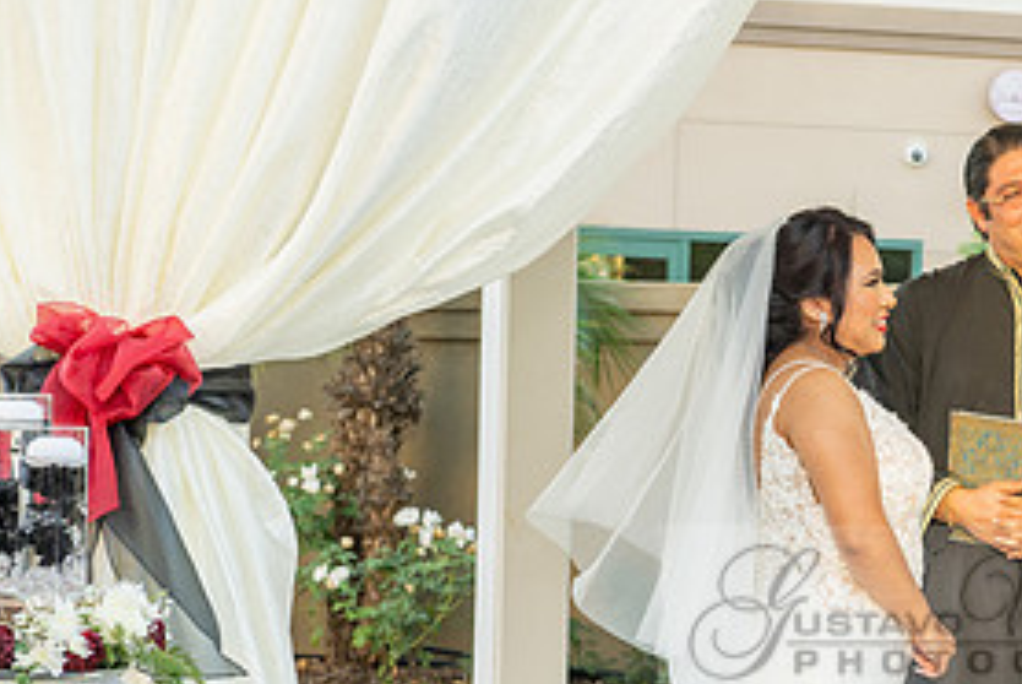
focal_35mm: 146
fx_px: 4149
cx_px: 978
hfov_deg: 13.9
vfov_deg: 9.4
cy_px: 612
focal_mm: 70
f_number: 7.1
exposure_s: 1/200
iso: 500
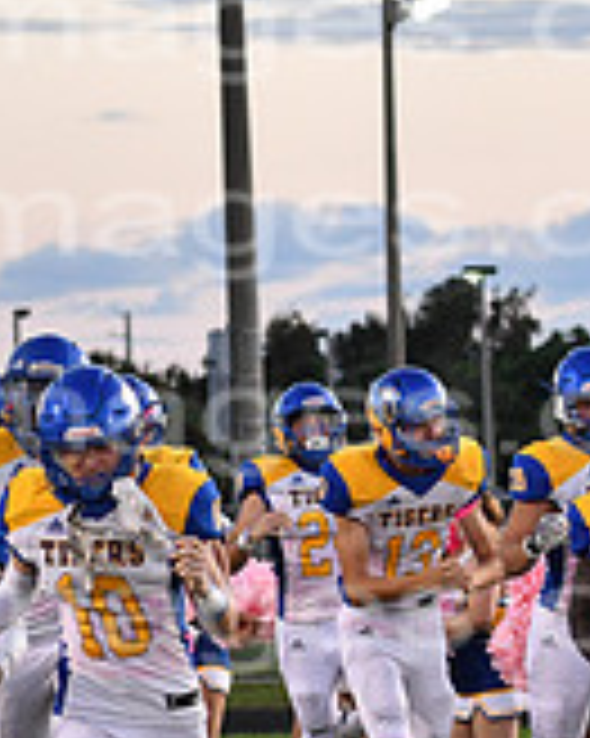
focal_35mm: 348
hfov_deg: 4.4
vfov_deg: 5.6
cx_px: -153
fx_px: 7603
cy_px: 520
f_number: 4
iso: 1600
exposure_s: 1/800
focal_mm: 70
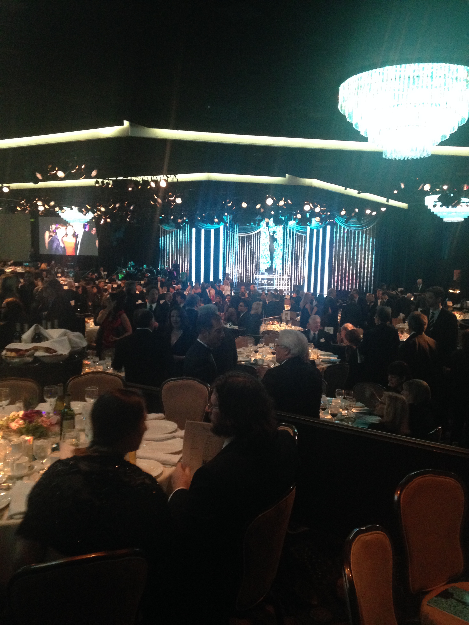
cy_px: 312
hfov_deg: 42.9
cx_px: 234
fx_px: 596
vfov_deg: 55.4
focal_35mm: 33
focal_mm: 4.12
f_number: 2.4
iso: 400
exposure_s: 1/20
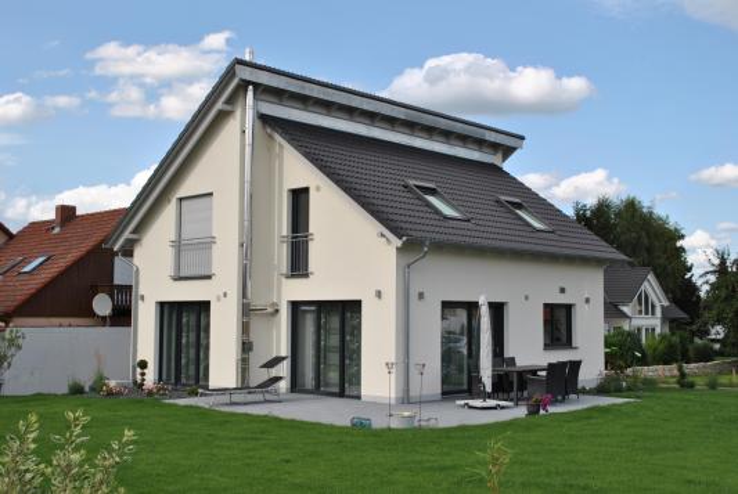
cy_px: 247
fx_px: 862
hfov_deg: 46.3
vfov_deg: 32.0
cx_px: 369
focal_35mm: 42
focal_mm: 28
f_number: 8
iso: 100
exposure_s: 1/250
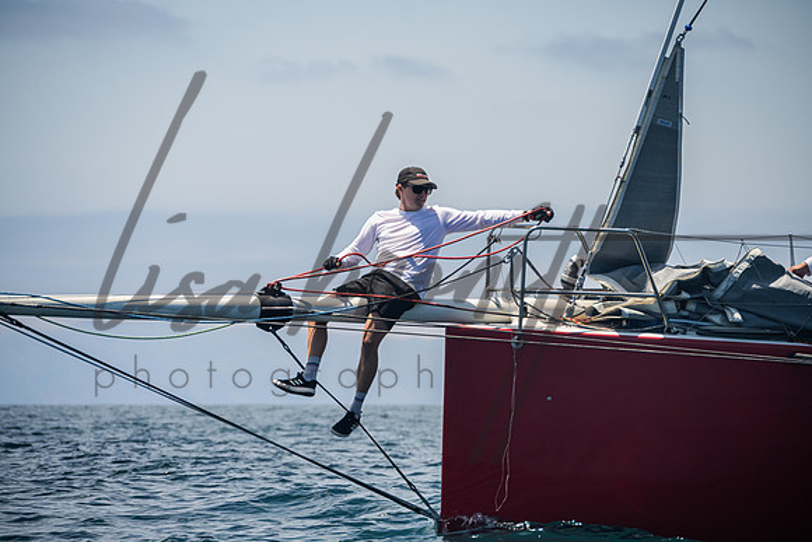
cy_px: 271
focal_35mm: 270
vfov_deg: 5.1
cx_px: 406
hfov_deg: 7.6
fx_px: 6091
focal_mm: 270
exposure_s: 1/1600
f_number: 8
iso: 320
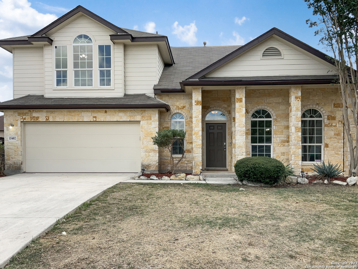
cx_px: 179
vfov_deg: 48.2
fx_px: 300
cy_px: 134
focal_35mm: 29
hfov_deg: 61.7
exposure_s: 1/1098
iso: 16
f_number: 1.8
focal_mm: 3
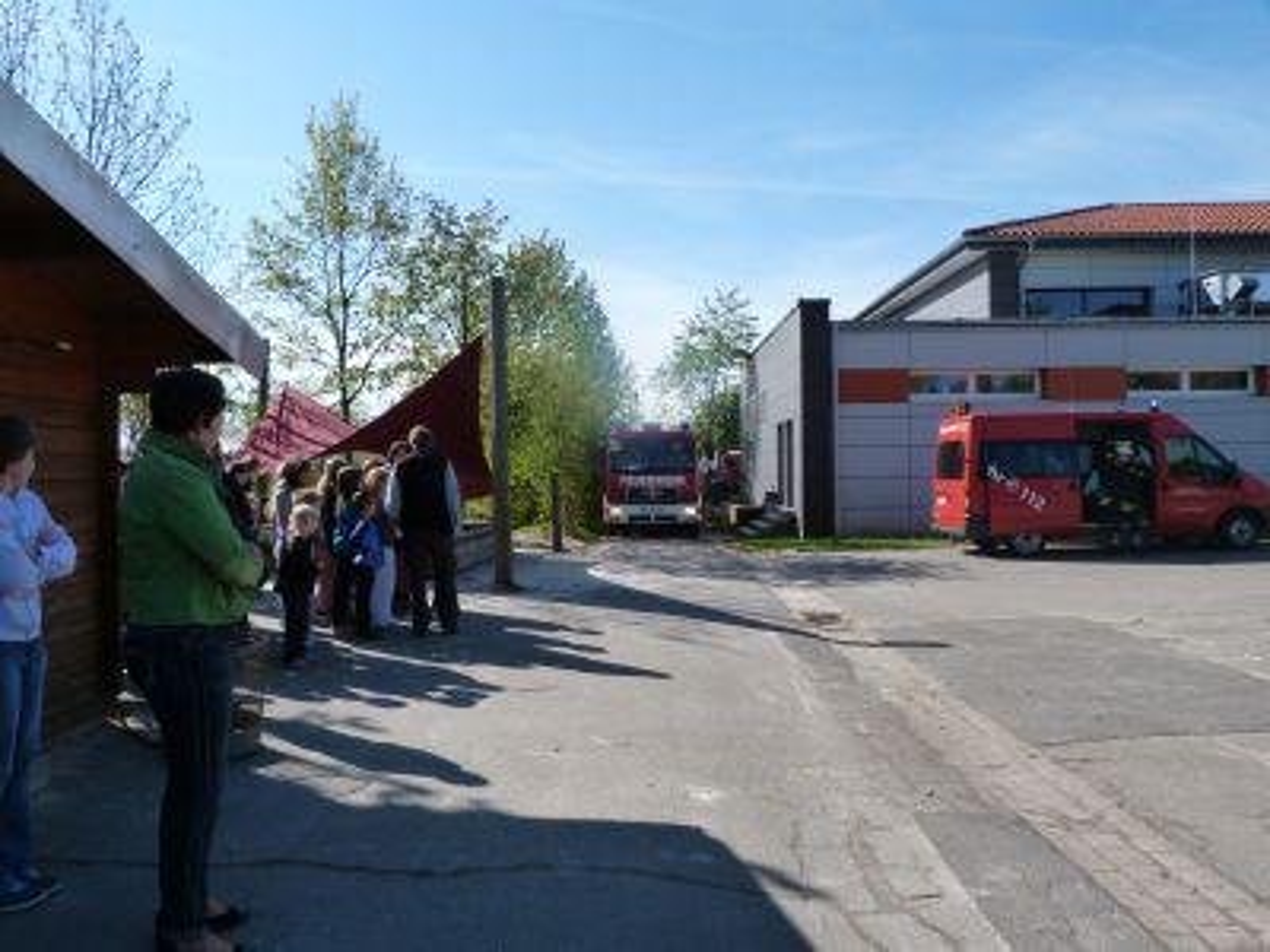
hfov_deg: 69.4
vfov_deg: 54.9
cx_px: 635
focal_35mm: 25
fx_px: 917
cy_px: 476
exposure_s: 1/250
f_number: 5.6
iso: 125
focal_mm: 4.5
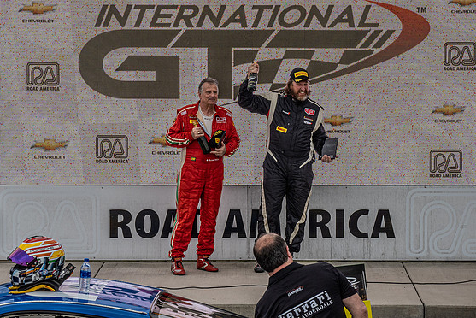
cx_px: 220
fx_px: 1733
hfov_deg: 15.6
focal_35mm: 131
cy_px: 146
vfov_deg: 10.5
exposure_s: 1/400
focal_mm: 54
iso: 400
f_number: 9
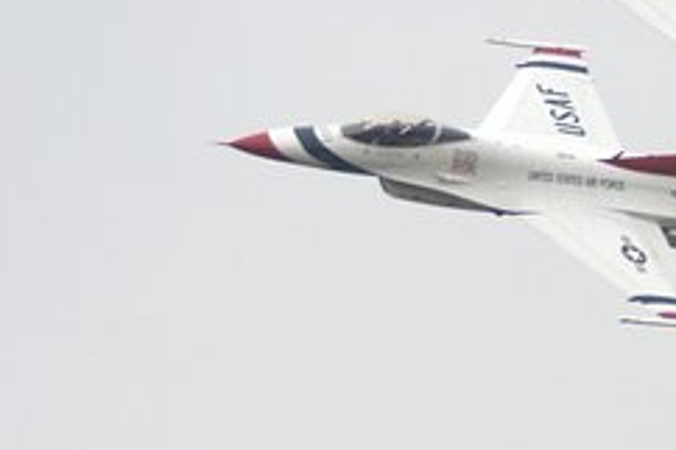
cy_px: 278
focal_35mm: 667
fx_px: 12516
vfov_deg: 2.1
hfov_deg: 3.1
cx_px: 483
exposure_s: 1/500
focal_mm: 210
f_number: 6.3
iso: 200
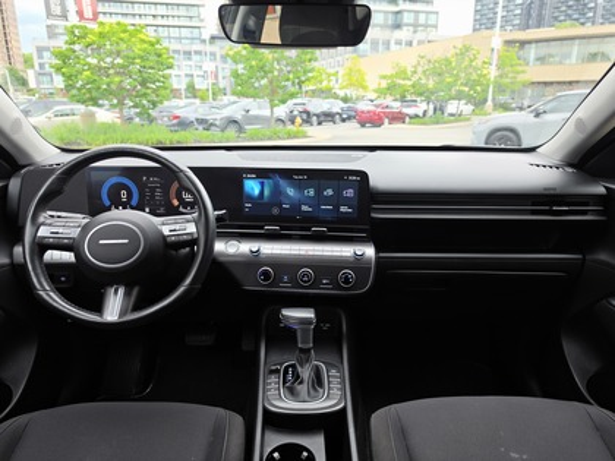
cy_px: 230
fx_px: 409
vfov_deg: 58.9
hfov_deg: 73.9
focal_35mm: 23
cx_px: 308
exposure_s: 1/180
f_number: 1.4
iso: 40
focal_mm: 6.5
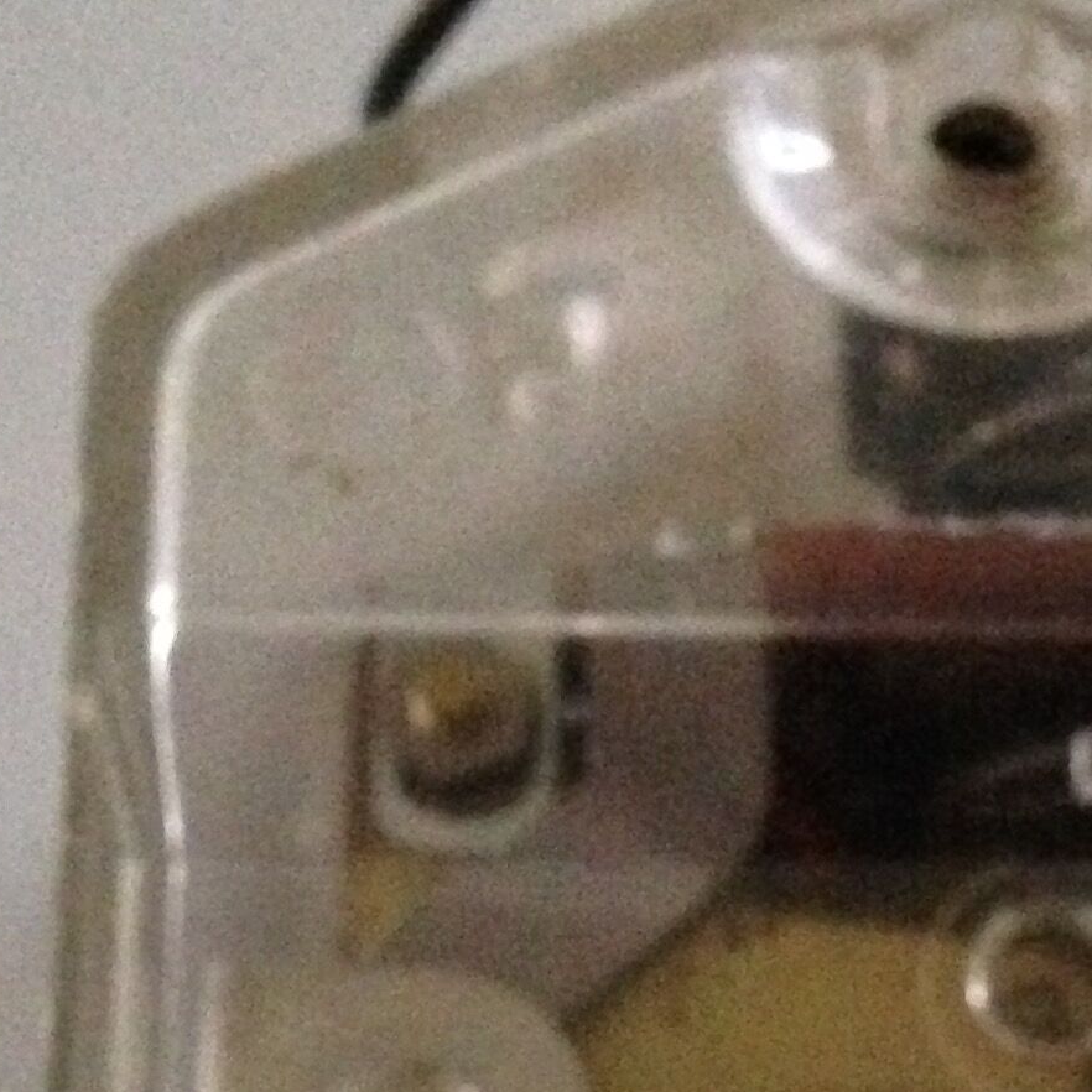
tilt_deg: -74.6
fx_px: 3855
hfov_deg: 15.9
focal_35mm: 108
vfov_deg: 15.8
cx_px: 1003
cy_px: 1107
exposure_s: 1/15
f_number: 2.4
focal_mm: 4.12
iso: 800
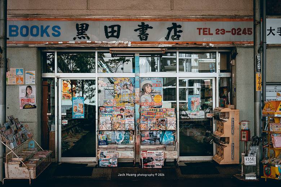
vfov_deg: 31.9
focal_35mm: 42
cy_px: 94
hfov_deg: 46.4
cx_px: 140
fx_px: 328
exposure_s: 1/100
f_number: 5.6
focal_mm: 42
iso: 140
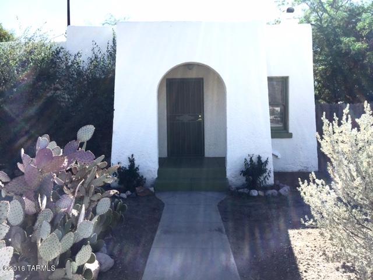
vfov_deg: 48.2
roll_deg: +0.2
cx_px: 186
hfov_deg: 61.7
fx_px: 312
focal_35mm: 29
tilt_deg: -6.1
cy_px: 140
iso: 32
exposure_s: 1/1522
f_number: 2.2
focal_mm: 4.15
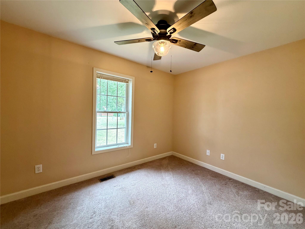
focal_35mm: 14
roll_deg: -1.7
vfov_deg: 85.7
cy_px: 114
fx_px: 123
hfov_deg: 102.1
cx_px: 152
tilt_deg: -1.0
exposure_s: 1/60
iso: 250
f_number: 2.2
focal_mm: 2.22
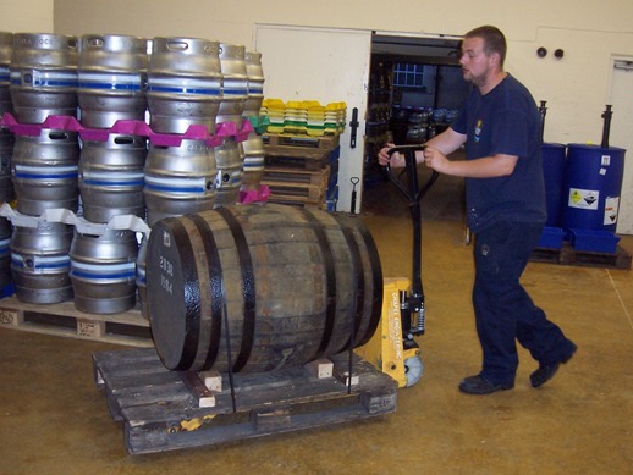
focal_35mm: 40
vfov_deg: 36.0
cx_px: 331
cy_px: 250
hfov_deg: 46.8
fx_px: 732
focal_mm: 6
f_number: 3
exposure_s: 1/60
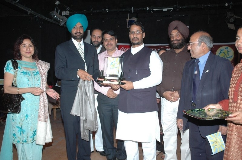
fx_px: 242
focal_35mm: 36
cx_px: 121
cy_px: 80
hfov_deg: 53.2
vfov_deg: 36.8
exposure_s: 1/125
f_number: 8
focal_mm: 24
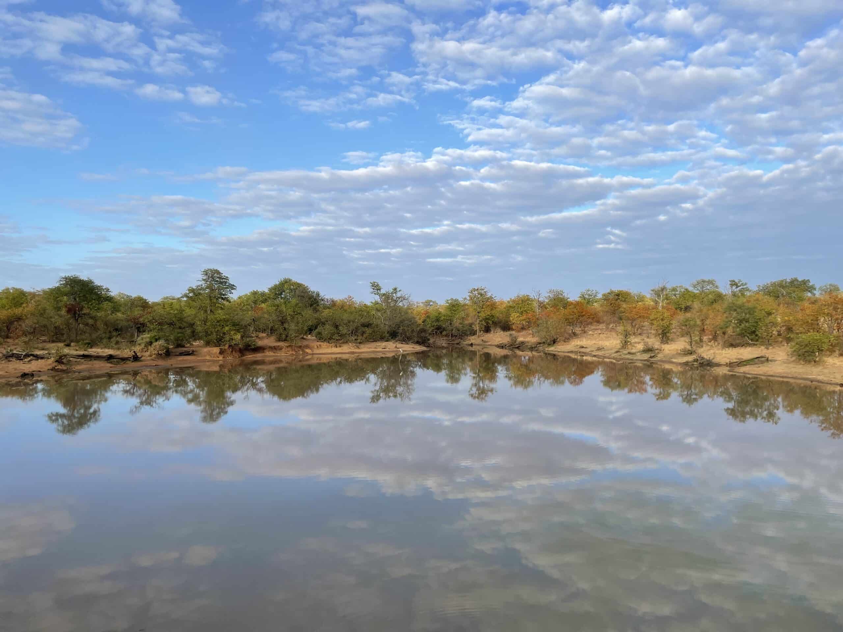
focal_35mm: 26
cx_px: 422
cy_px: 316
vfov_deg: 53.1
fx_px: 633
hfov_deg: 67.3
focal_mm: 4.2
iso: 32
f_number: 1.6
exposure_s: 1/1984
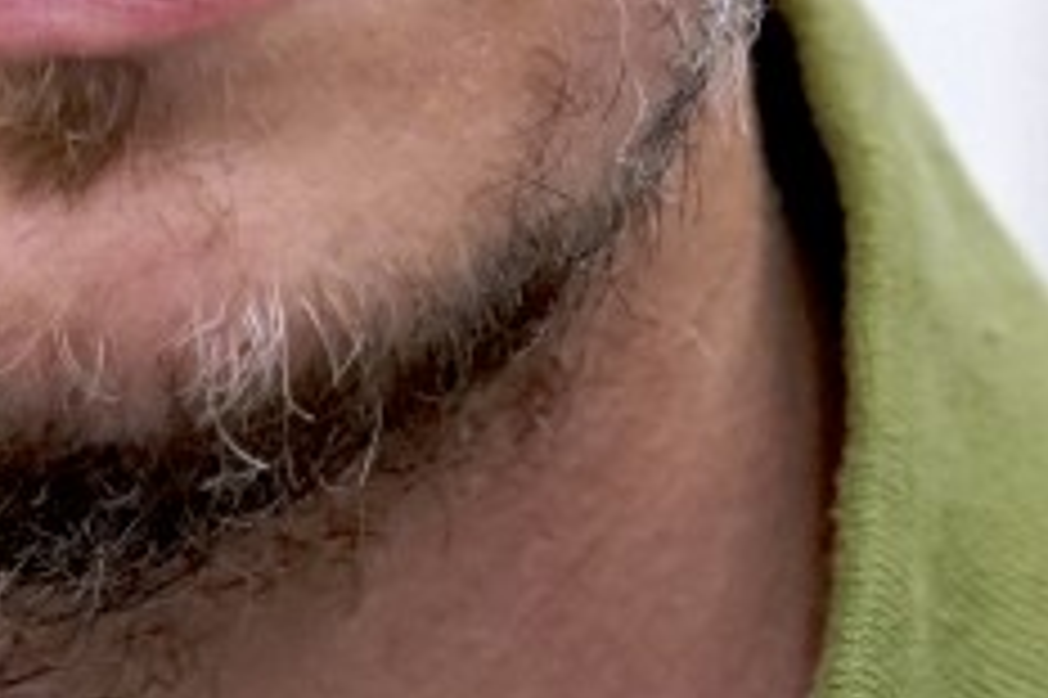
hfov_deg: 5.1
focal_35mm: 406
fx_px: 11810
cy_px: -707
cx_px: -103
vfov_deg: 3.4
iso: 1600
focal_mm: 63
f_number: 4
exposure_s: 1/160
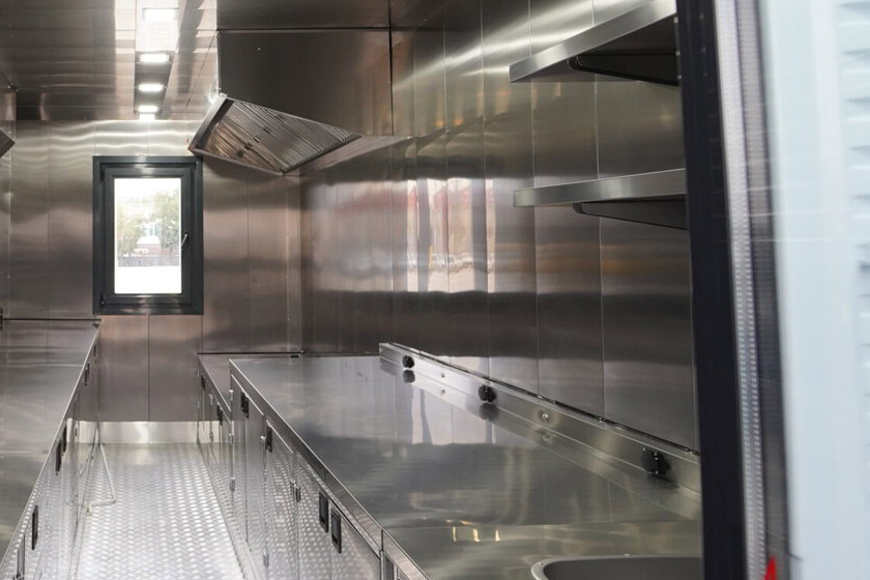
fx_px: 773
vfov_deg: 40.7
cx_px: 143
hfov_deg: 53.7
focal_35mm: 32
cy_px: 204
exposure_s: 1/160
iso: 1000
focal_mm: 14
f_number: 4
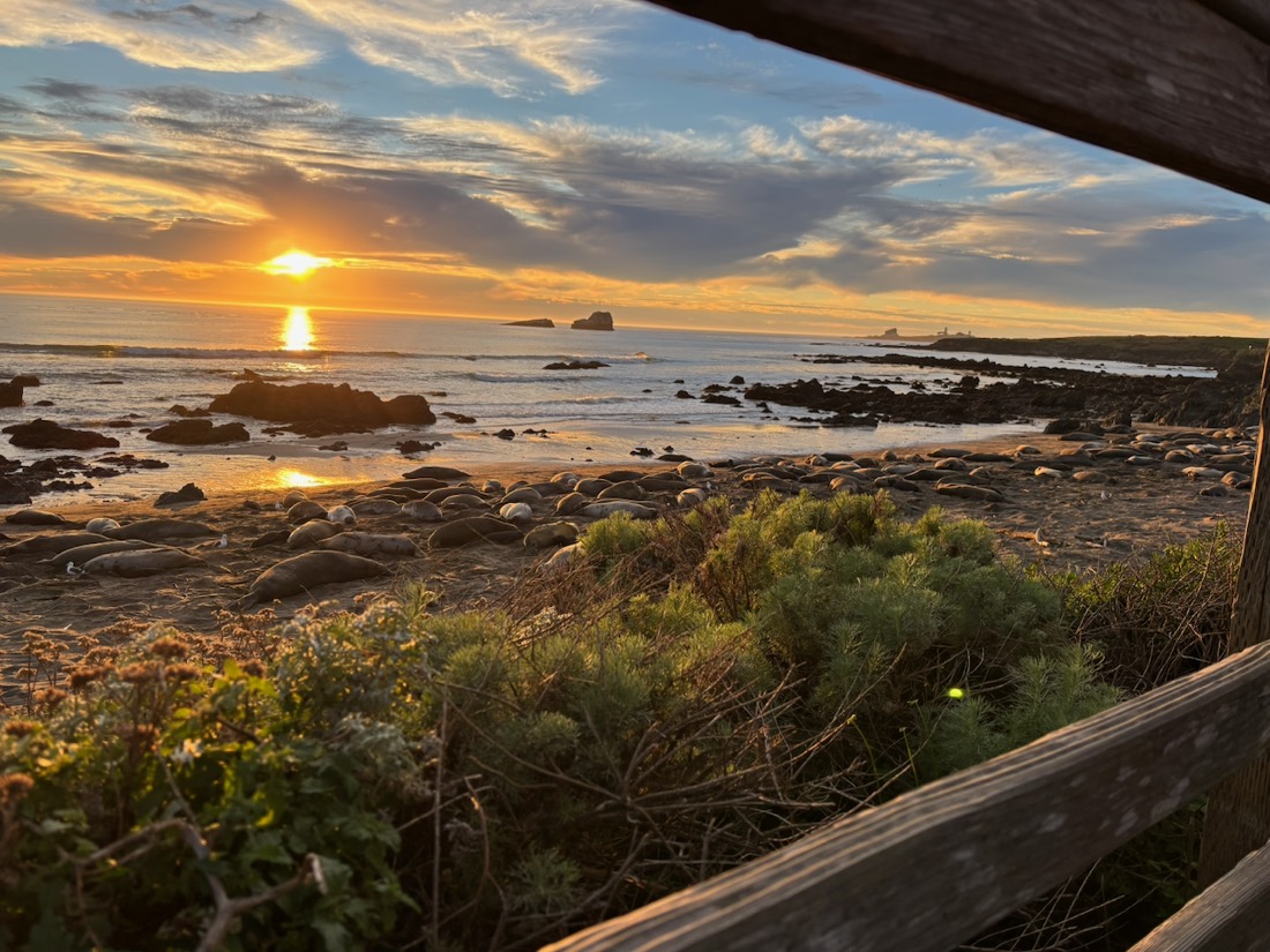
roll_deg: -2.9
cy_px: 476
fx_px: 954
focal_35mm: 26
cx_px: 635
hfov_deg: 67.3
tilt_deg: -9.2
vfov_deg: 53.1
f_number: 1.6
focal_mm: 5.96
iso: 50
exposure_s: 1/894
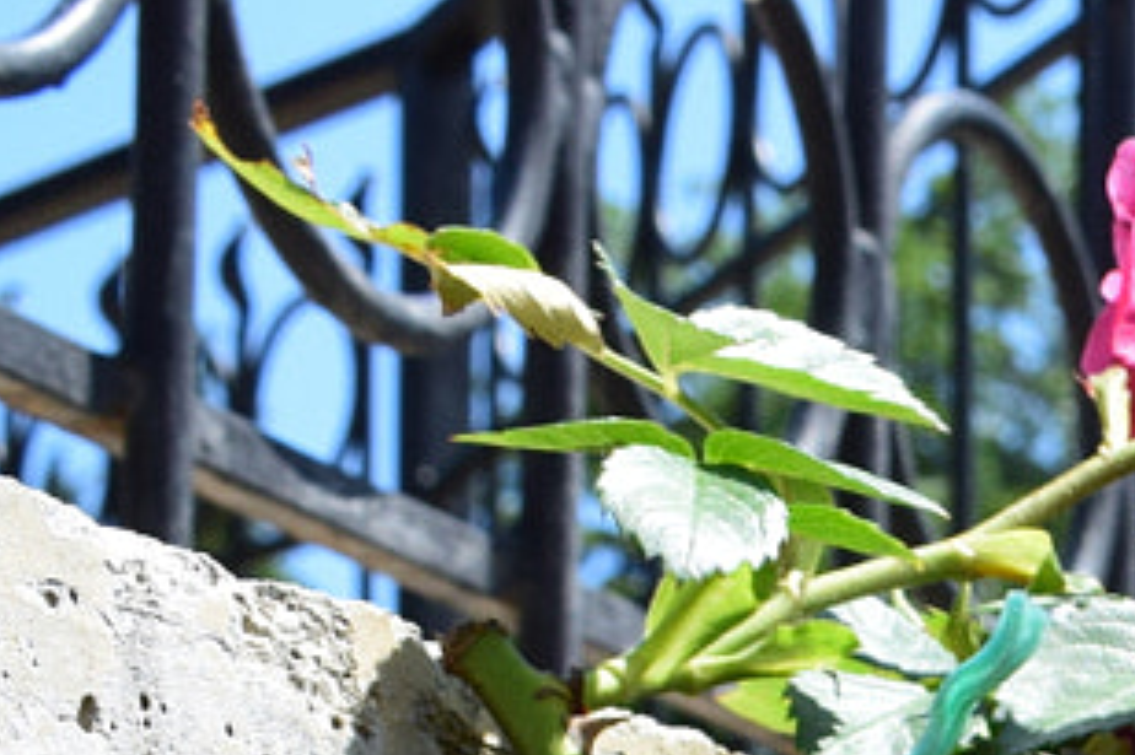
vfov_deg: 6.8
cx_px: 2252
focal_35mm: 187
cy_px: 1959
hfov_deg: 10.2
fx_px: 5892
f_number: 11
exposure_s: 1/400
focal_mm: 24
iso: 400
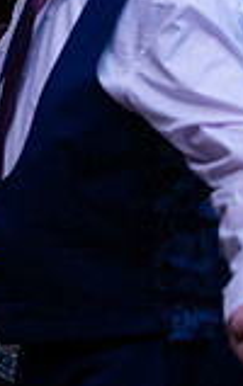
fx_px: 1487
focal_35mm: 141
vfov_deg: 14.7
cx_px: -340
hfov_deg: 8.5
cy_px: 57
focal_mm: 38
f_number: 3.5
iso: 800
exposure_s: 1/160
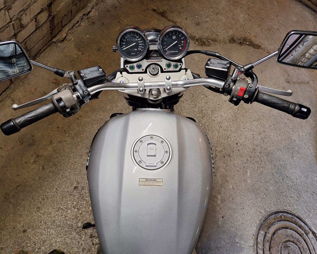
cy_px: 127
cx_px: 158
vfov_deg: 58.8
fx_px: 225
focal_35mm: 24
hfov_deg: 70.3
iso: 100
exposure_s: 1/50
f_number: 1.8
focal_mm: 5.54
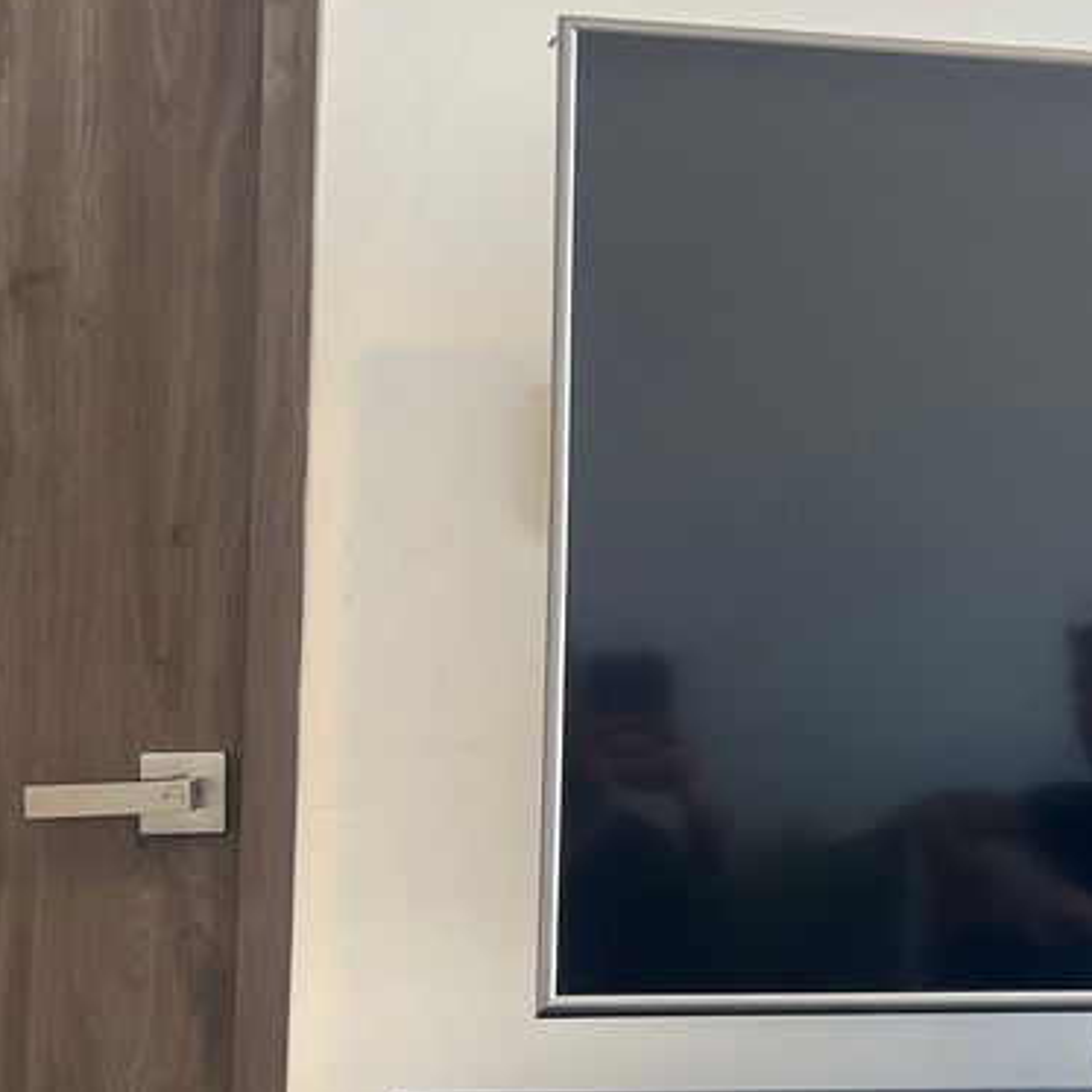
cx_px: 1162
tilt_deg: +2.6
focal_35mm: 74
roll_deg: -0.6
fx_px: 2641
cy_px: 618
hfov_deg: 22.2
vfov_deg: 23.3
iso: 100
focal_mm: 5.7
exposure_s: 1/121
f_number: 1.5
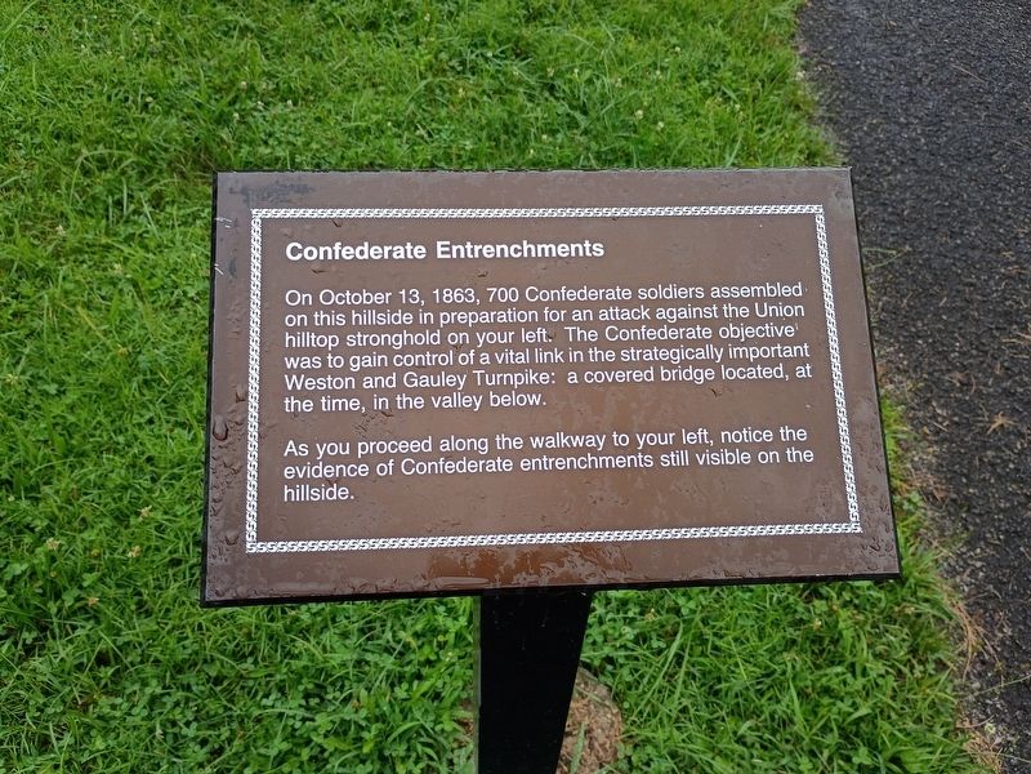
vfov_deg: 48.2
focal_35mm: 29
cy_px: 387
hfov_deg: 61.7
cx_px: 516
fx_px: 864
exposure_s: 1/120
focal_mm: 4.27
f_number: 1.8
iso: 109
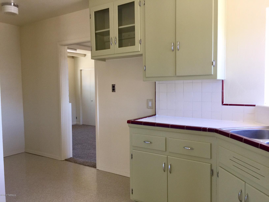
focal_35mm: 29
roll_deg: +1.2
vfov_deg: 48.2
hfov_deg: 61.7
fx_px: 225
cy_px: 101
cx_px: 134
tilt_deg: -3.5
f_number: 2.2
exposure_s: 1/40
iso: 32
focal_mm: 4.15
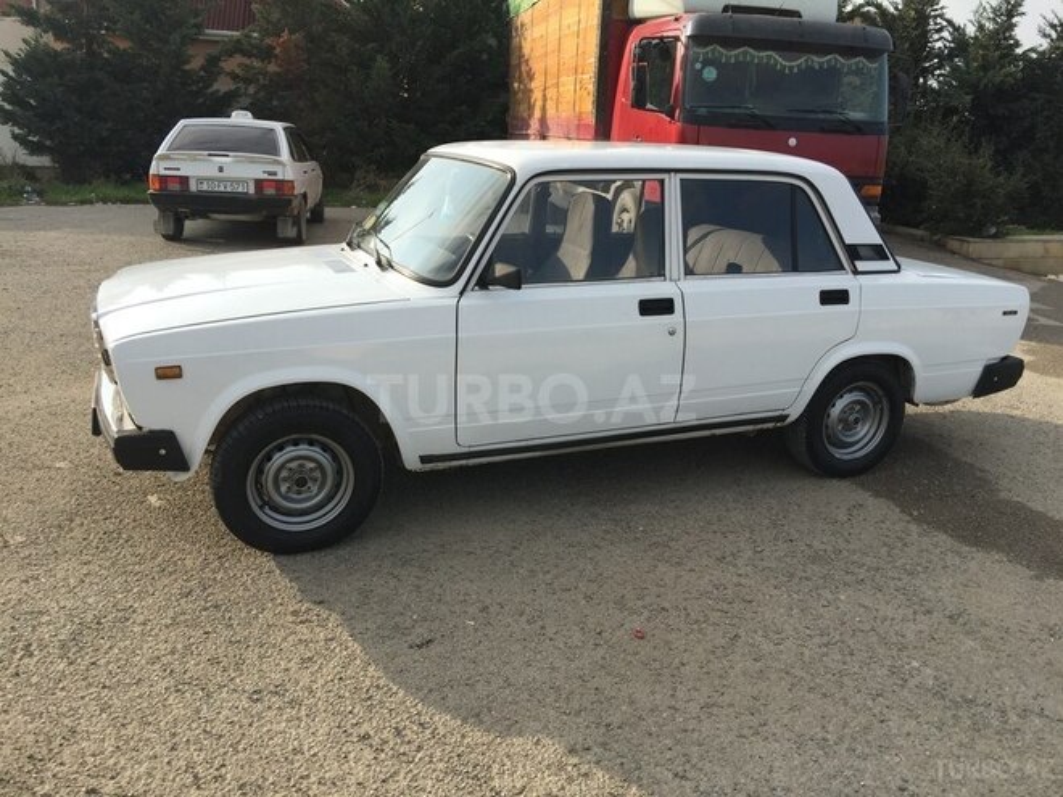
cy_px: 398
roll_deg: -2.7
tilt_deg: -15.6
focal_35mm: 29
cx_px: 532
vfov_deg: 48.2
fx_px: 891
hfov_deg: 61.7
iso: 32
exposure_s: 1/1236
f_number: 2.2
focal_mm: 4.15
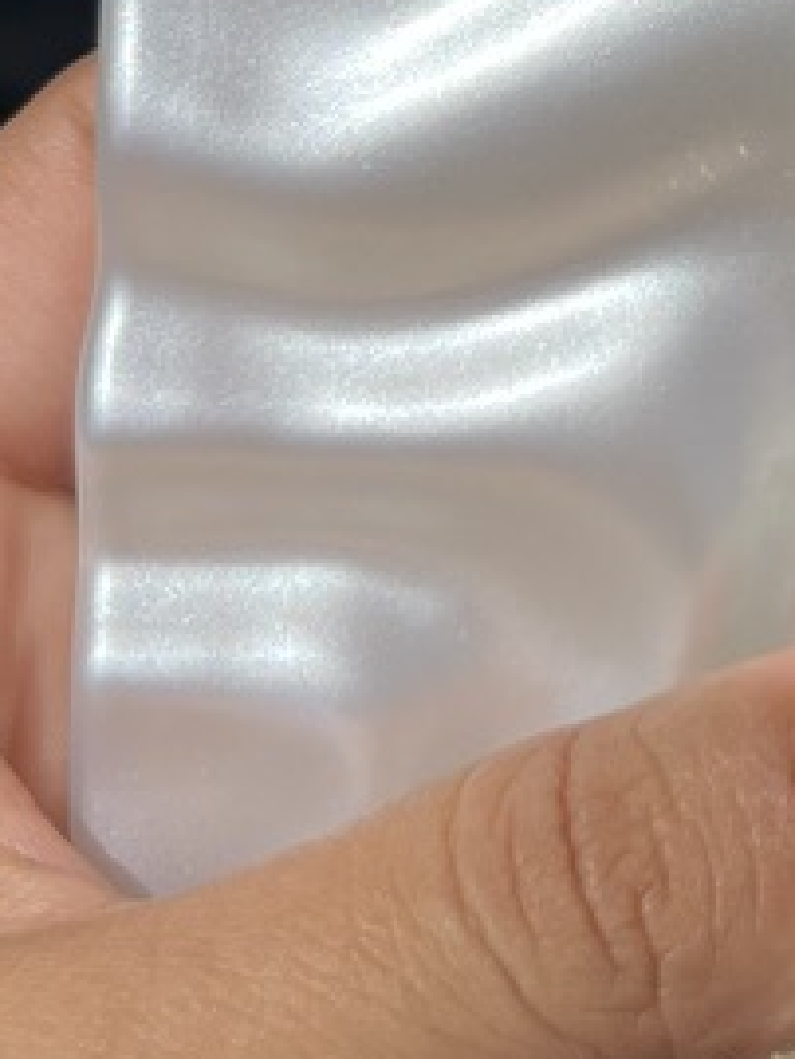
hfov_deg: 14.5
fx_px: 3029
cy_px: -185
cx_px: 956
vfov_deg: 18.8
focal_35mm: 99
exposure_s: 1/7353
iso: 50
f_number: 1.6
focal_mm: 5.1
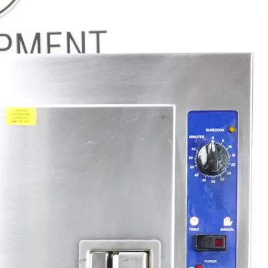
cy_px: 552
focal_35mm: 174
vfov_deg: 9.4
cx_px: 47
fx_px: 1524
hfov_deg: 10.0
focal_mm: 17.53
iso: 1600
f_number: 4
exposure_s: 1/50
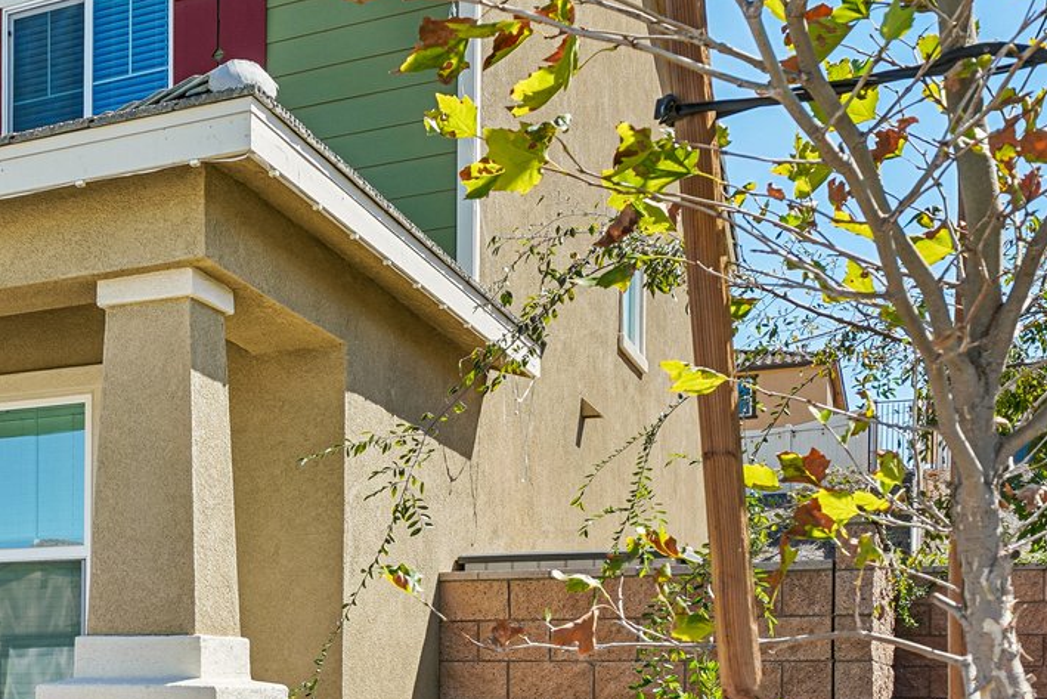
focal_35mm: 52
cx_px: 22
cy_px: 712
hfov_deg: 35.0
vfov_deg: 24.7
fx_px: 1513
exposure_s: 1/125
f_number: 8
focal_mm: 18
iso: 100
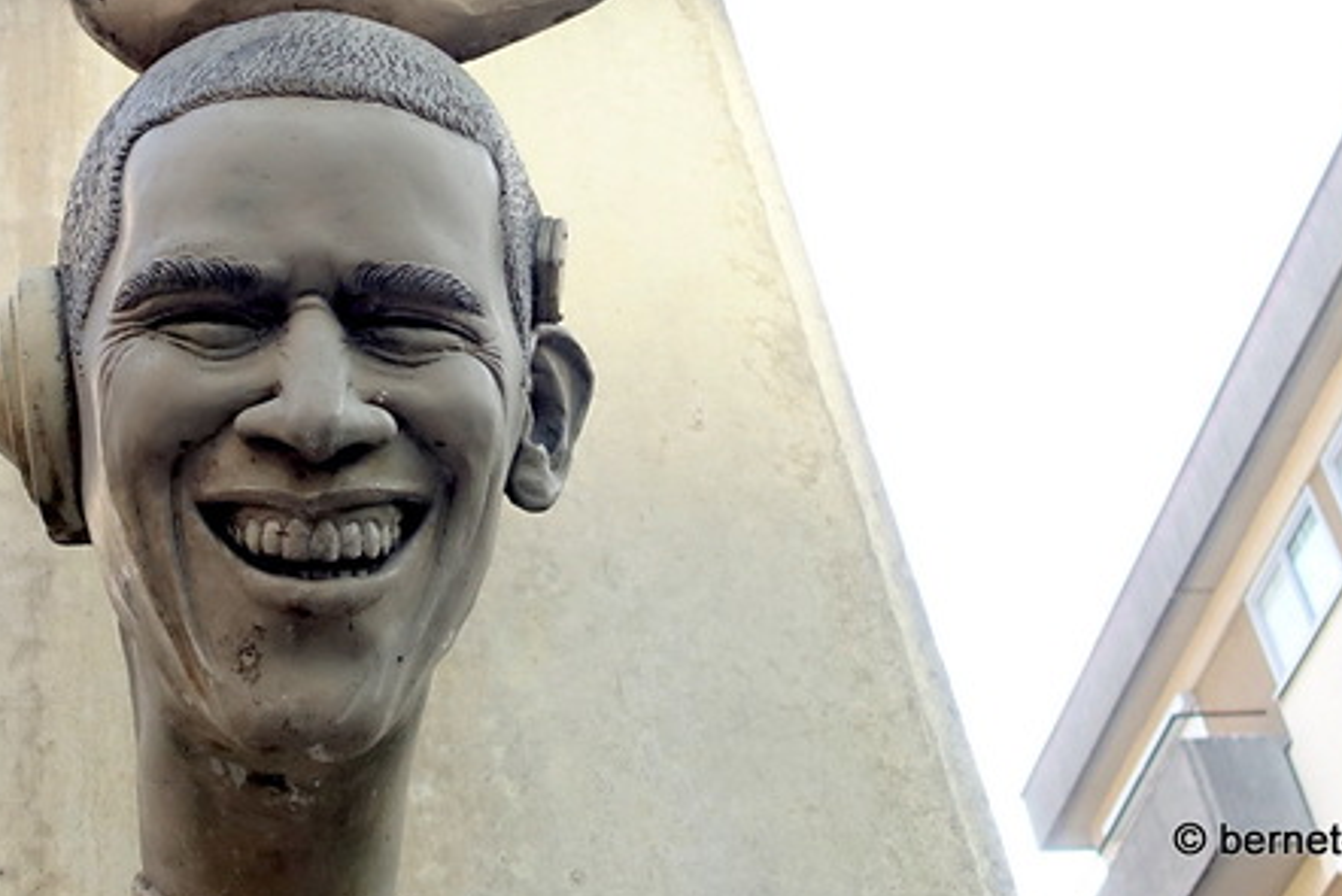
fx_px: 1603
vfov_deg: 30.0
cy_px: 112
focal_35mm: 43
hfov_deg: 44.8
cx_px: 452
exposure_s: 1/50
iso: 200
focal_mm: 8.8
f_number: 2.2
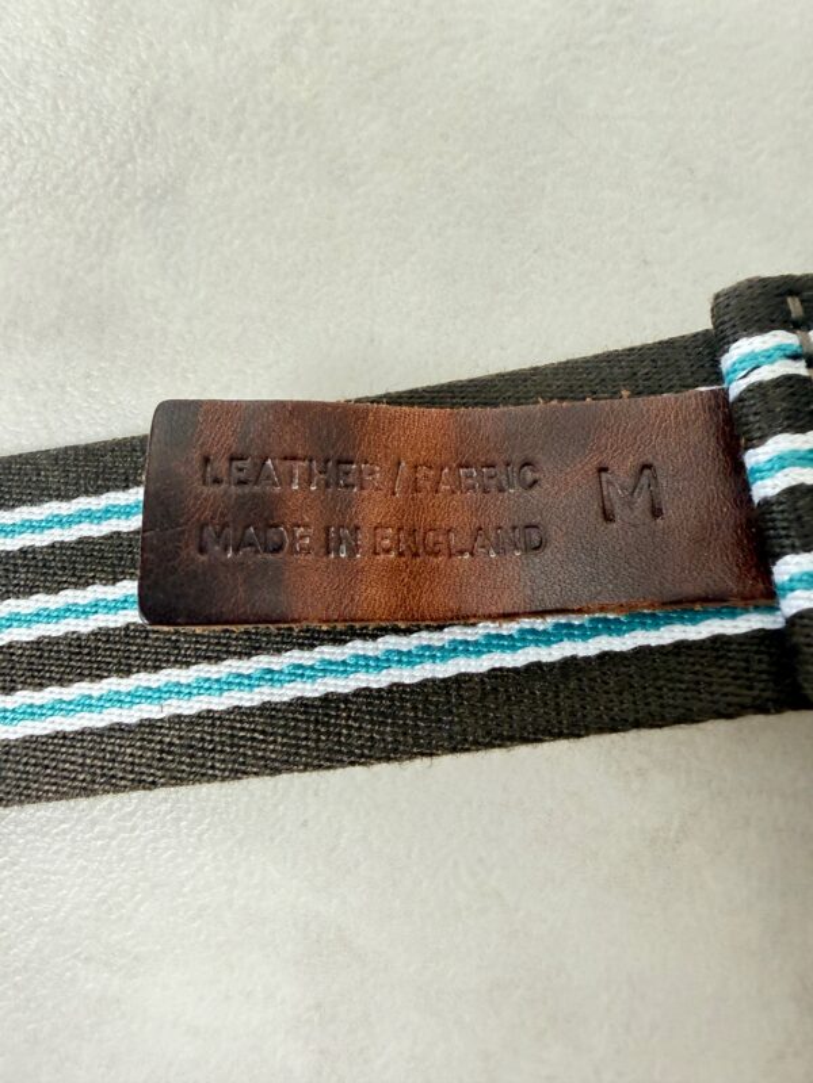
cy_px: 542
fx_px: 752
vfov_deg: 71.6
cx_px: 406
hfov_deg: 56.8
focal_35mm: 24
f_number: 2.2
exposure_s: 1/50
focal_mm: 2.22
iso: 400
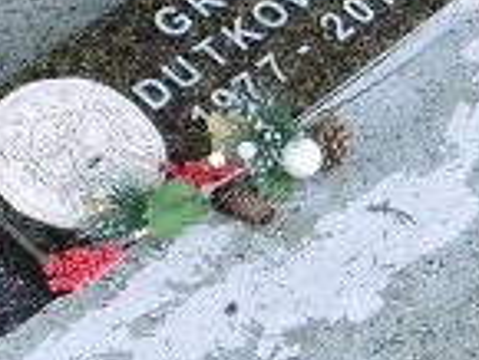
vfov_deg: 11.2
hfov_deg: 14.9
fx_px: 1828
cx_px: 208
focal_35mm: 132
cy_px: 198
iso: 100
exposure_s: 1/125
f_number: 3.1
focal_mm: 4.3
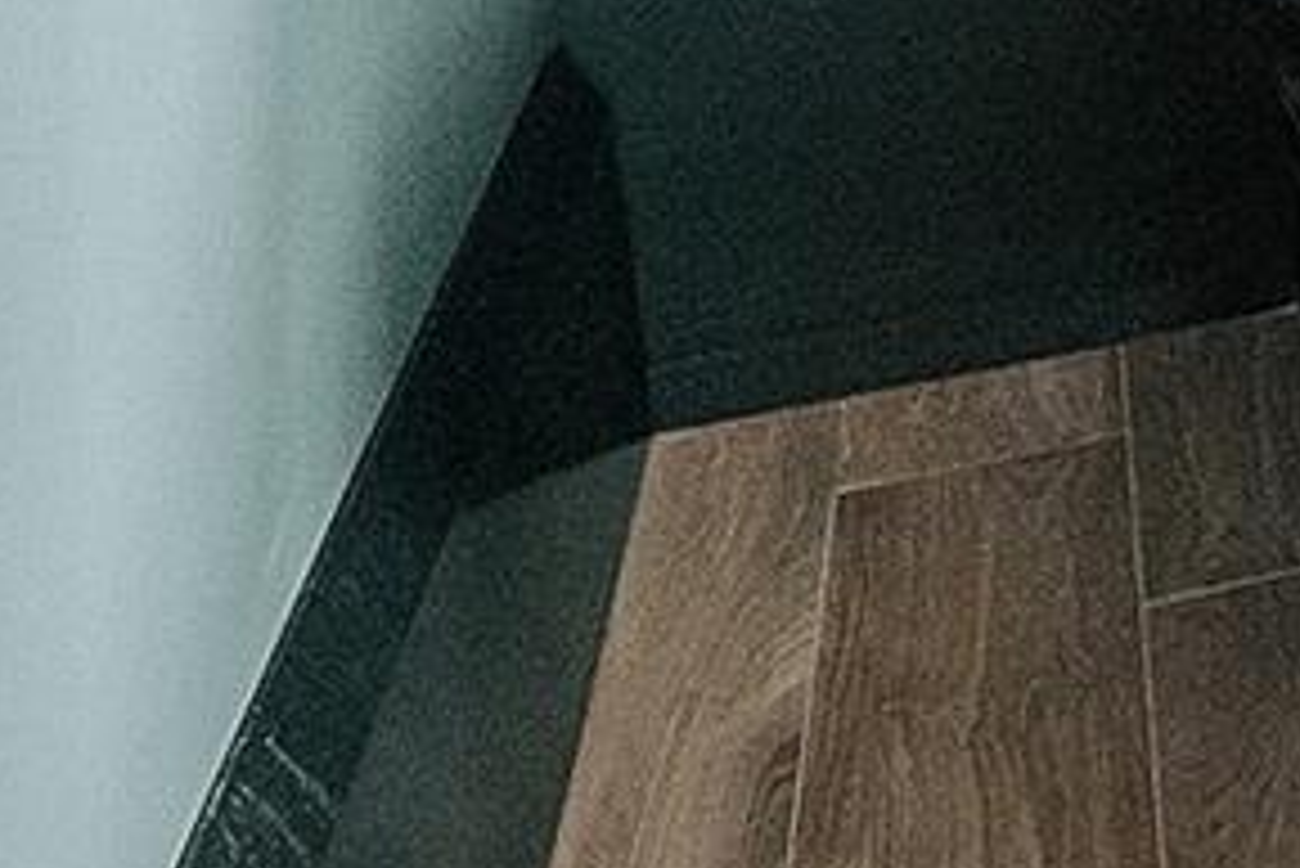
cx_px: 3041
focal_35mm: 83
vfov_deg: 13.4
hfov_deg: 15.3
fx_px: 2999
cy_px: -1025
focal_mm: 10
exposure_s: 1/13
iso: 1000
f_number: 7.1
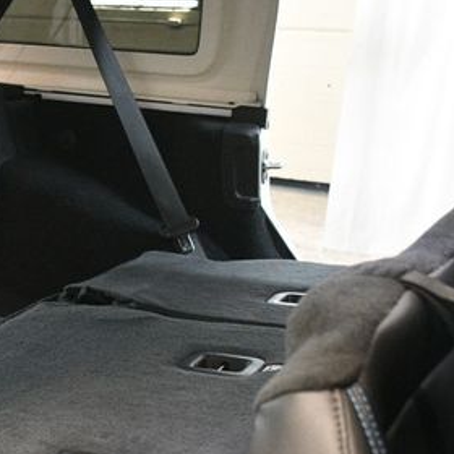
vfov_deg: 25.8
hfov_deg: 24.8
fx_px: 979
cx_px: -10
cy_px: 332
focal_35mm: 66
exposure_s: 1/60
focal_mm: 23
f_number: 3.8
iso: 4000
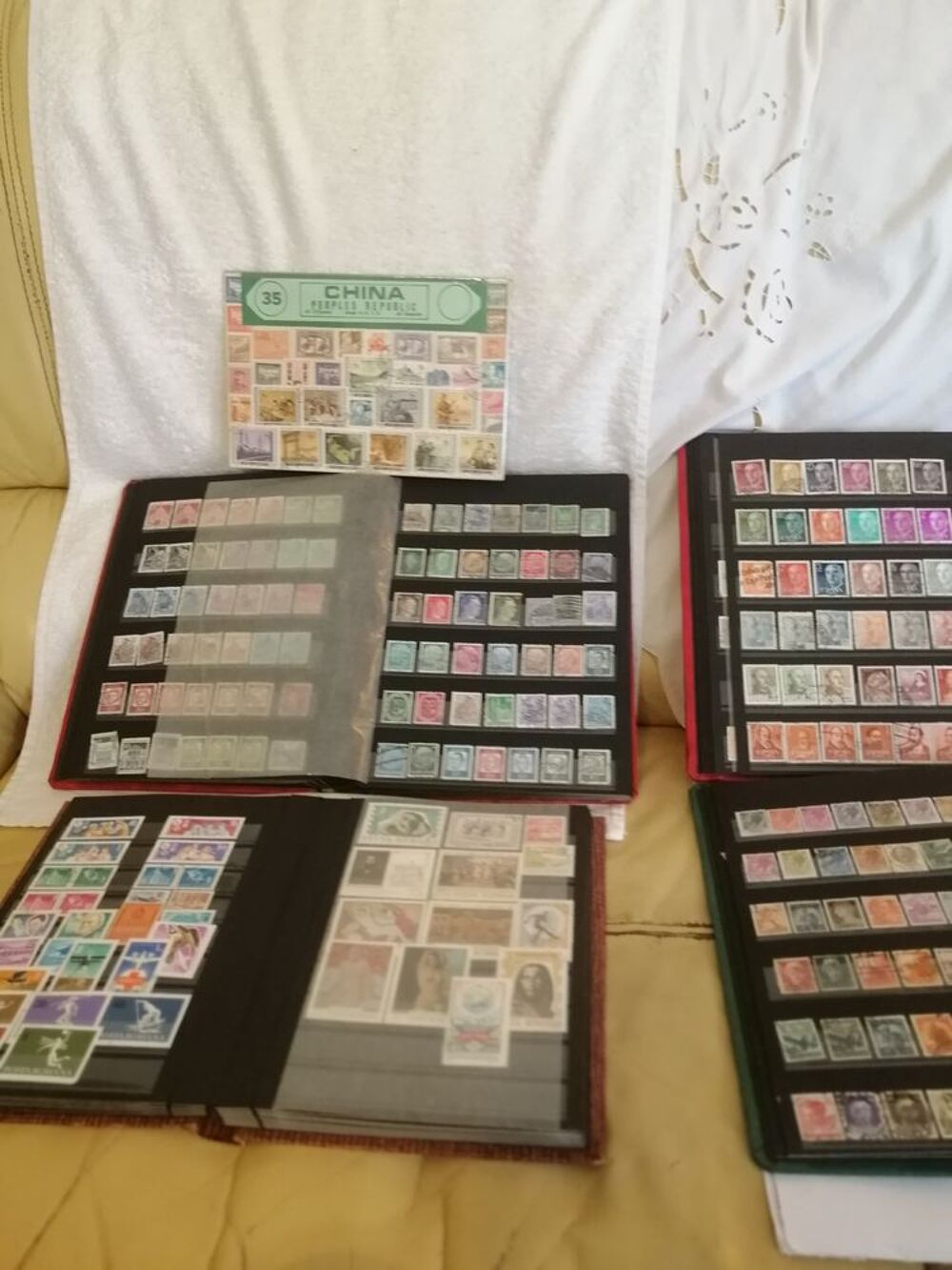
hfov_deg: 53.1
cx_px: 476
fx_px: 953
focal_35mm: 26
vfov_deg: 67.3
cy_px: 635
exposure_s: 1/50
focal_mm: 3.95
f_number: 4
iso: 500
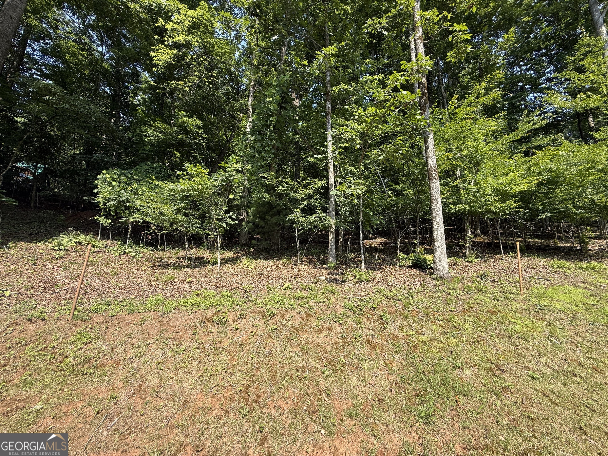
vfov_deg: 85.7
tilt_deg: +13.3
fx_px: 246
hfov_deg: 102.1
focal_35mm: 14
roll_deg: -1.3
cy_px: 228
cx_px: 304
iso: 50
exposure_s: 1/514
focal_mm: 2.22
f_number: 2.2
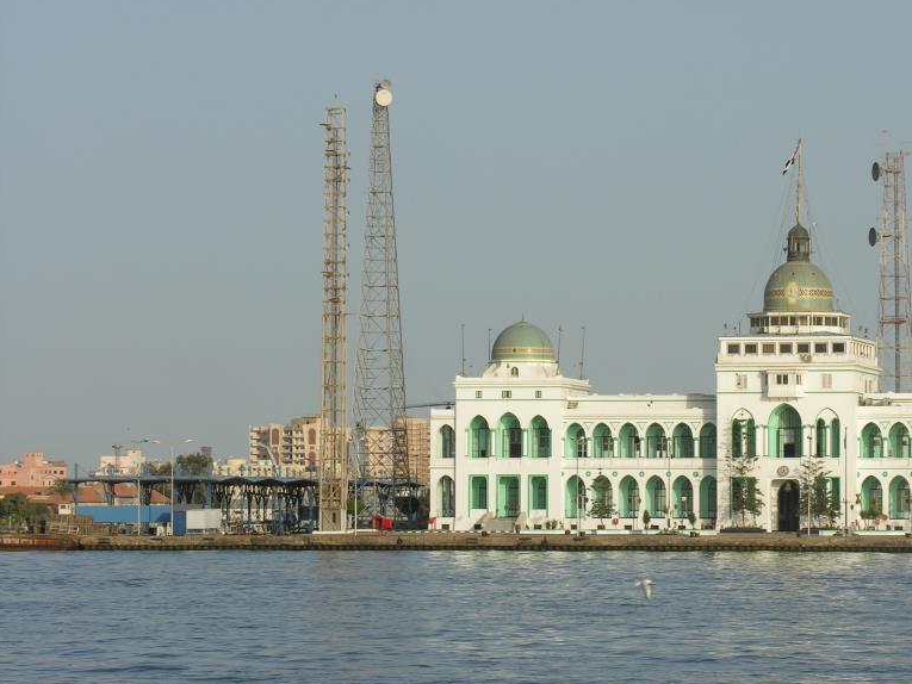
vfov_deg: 9.6
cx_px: 608
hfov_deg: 12.8
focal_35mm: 154
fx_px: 4058
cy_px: 319
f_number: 6.6
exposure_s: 1/229
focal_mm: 29.3
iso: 50
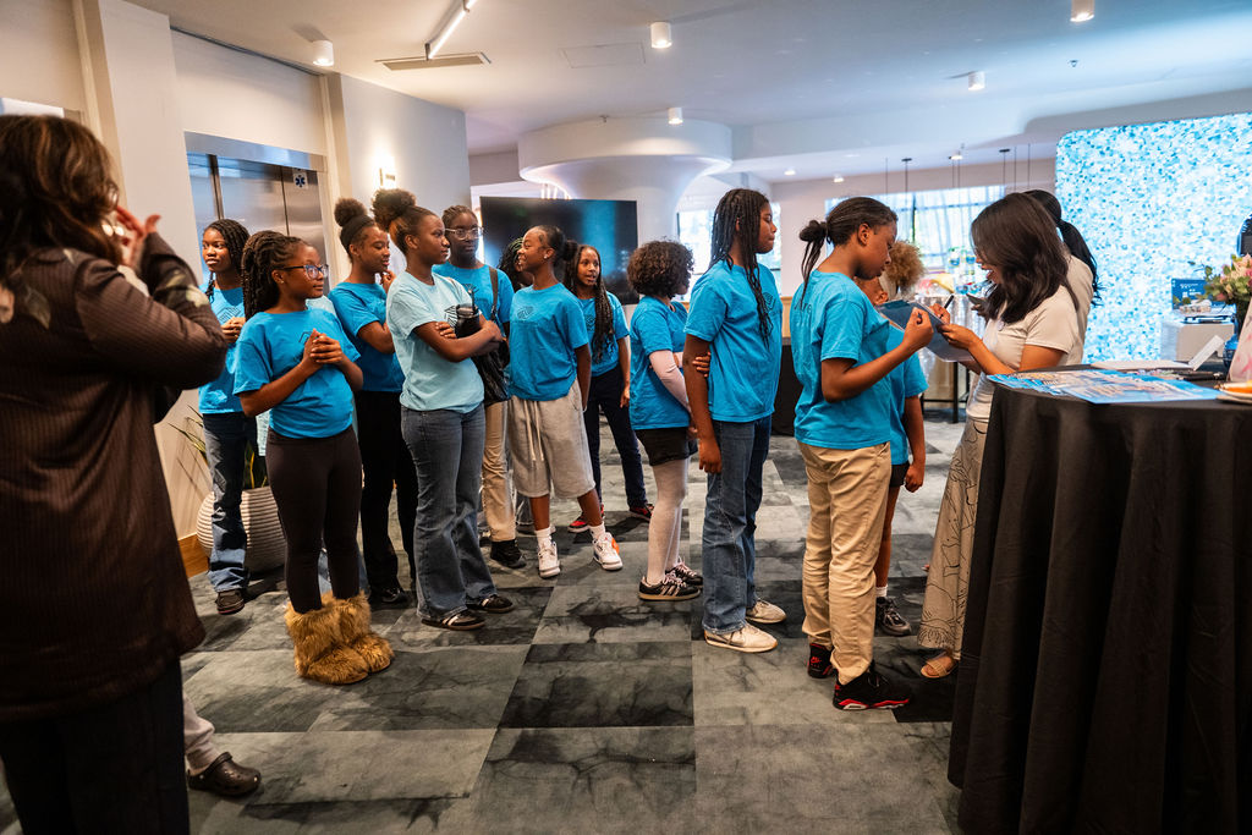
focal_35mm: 24
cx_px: 626
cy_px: 418
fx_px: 835
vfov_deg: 53.1
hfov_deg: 73.7
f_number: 2.8
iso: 1600
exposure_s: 1/100
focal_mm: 24
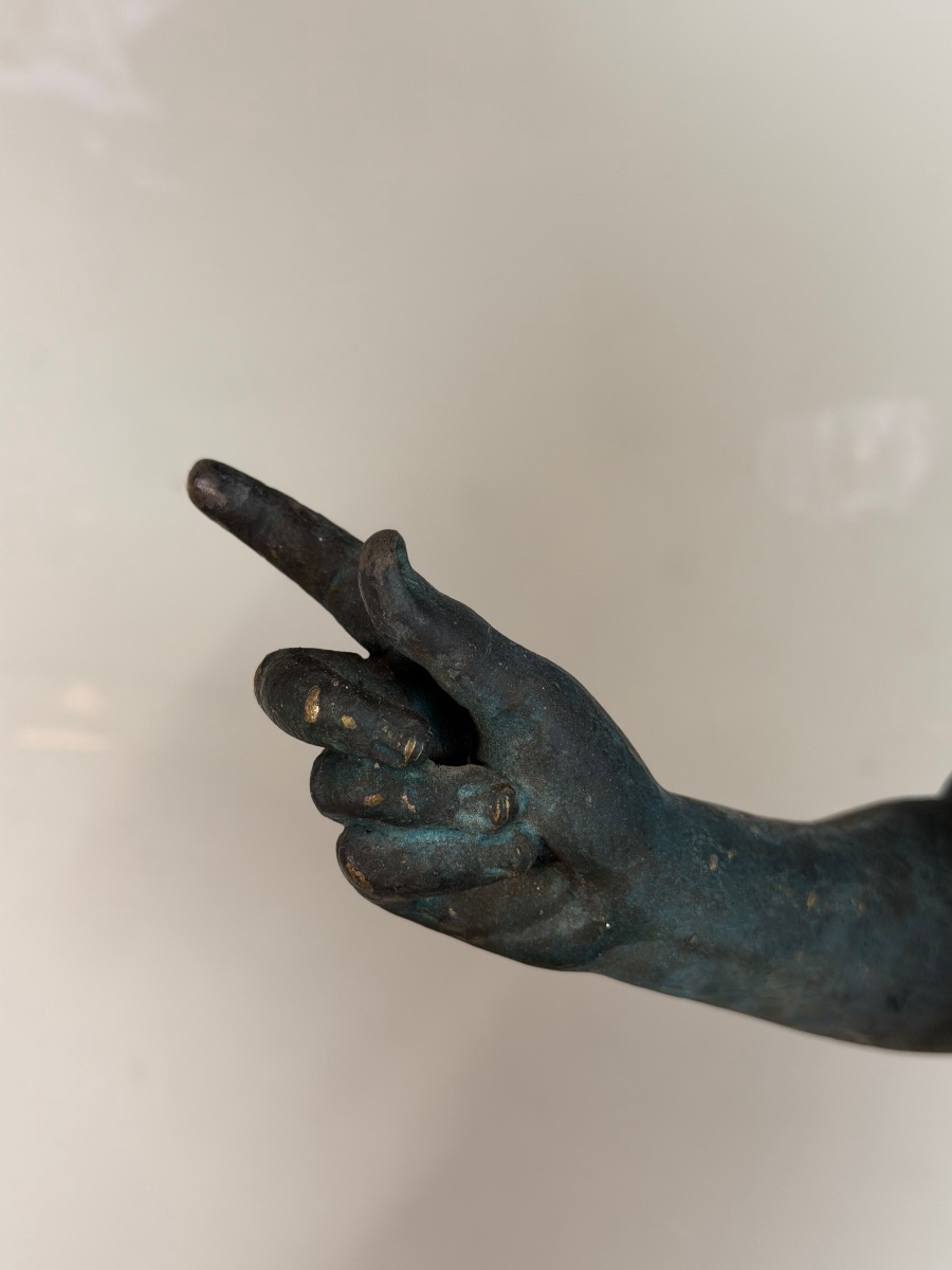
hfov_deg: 30.3
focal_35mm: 48
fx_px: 1760
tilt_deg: +0.3
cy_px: 635
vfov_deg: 39.7
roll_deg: -0.6
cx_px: 476
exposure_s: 1/50
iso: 125
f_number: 1.78
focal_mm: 6.76
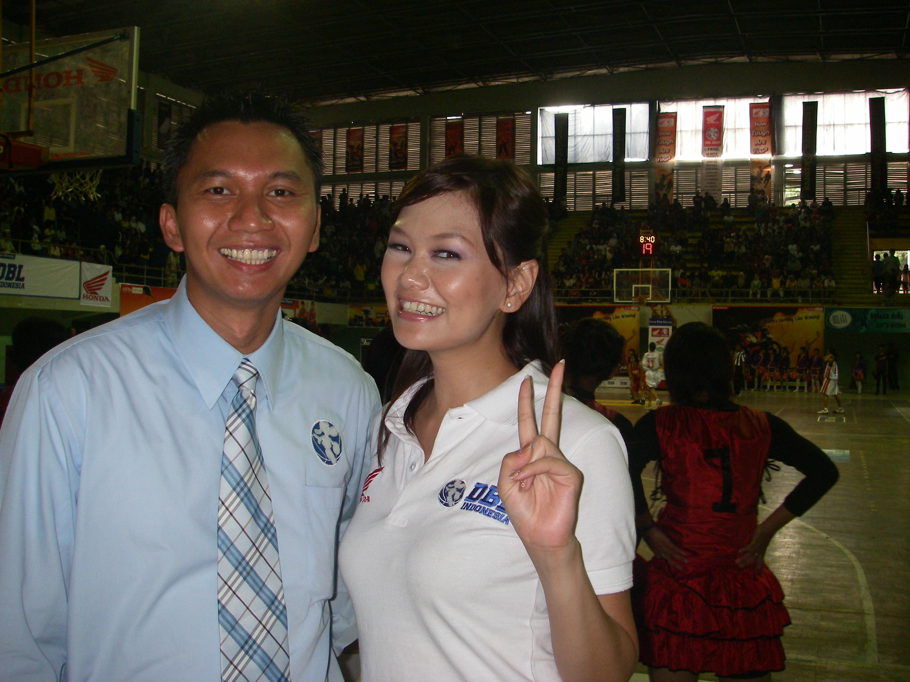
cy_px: 341
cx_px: 455
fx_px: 999
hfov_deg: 49.0
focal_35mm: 38
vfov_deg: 37.7
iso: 200
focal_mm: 6.3
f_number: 3.3
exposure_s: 1/40
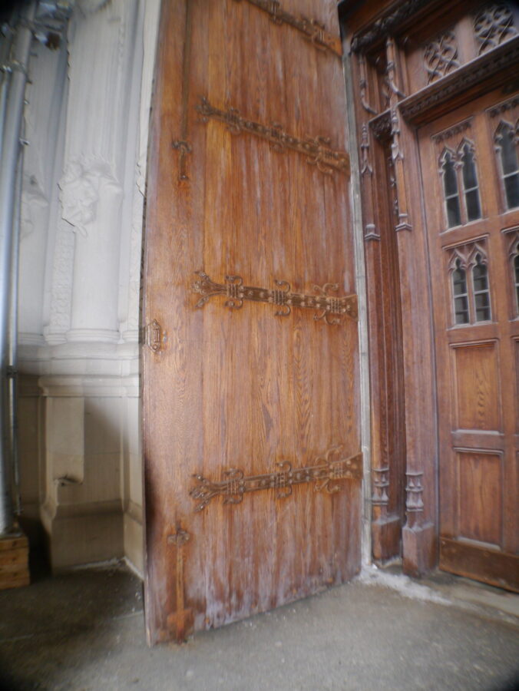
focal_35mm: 28
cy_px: 346
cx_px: 260
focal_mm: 14
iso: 800
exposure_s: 1/125
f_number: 3.5
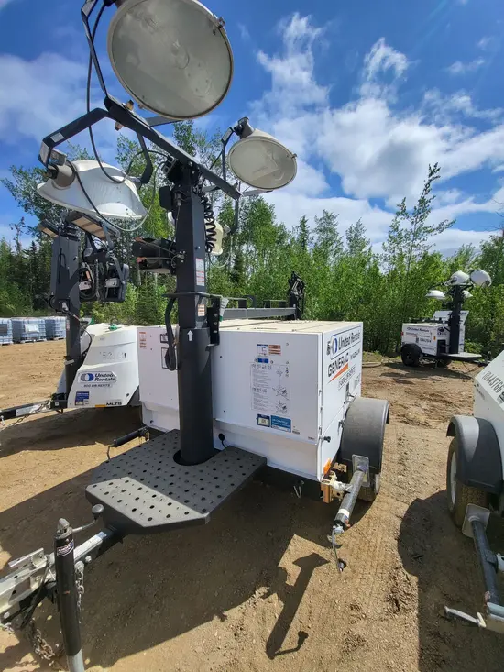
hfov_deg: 89.9
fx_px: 252
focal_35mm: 13
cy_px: 336
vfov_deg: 106.2
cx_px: 252
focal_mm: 1.74
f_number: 2.2
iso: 32
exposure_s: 1/1422
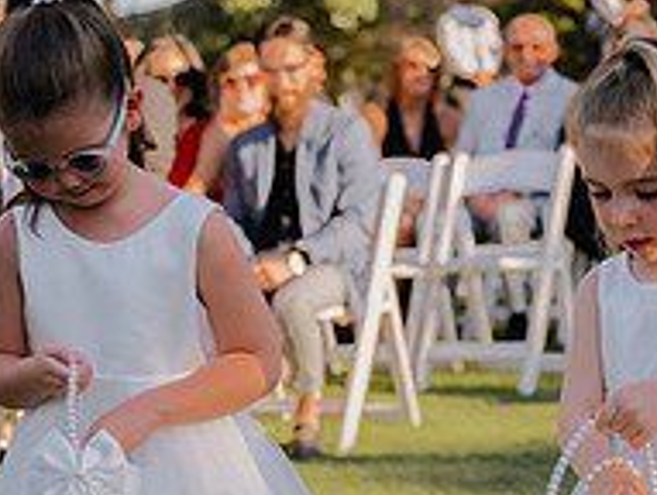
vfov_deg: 13.0
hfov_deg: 17.4
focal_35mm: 113
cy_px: 481
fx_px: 2149
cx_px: 399
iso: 200
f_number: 2.8
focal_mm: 50
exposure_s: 1/2500
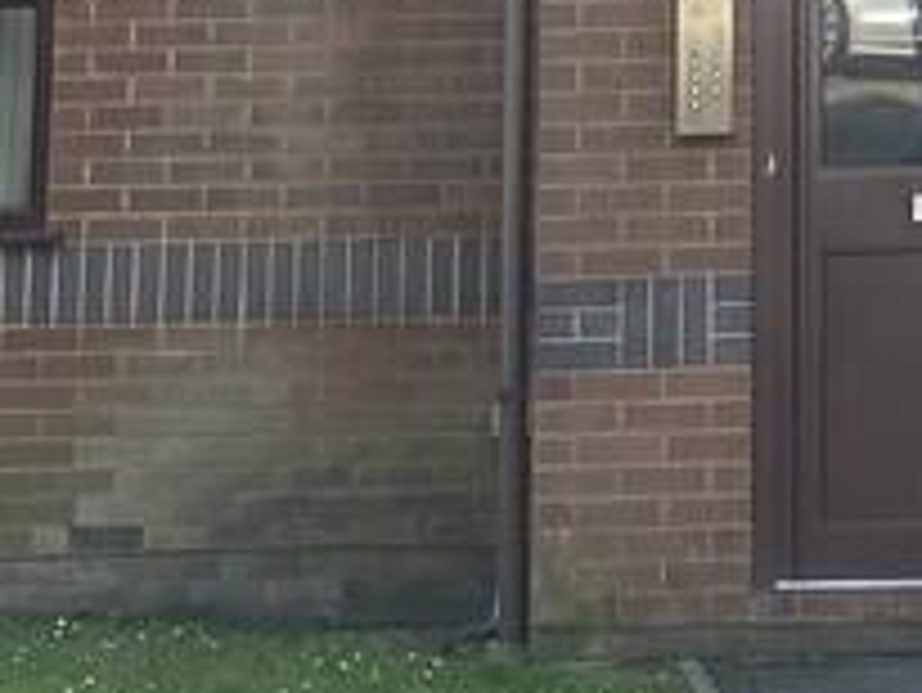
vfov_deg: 10.3
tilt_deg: +10.4
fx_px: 3465
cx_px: 1079
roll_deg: +0.8
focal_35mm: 130
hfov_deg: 14.7
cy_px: -824
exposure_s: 1/493
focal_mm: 4.25
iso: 32
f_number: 1.8
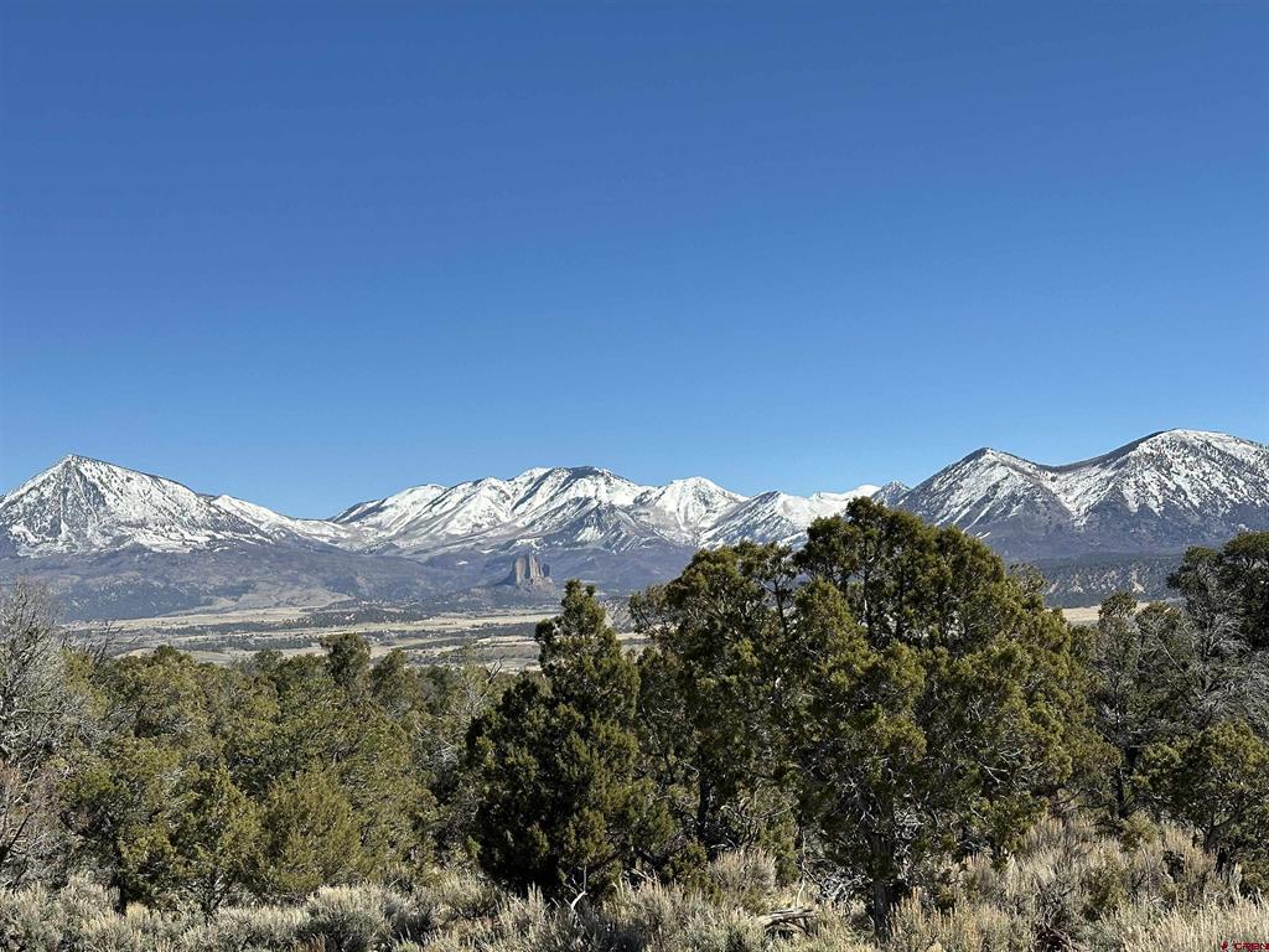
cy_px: 476
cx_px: 634
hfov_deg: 39.7
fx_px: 1760
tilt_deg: +3.7
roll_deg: +0.8
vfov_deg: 30.3
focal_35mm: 48
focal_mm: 6.86
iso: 64
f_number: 1.78
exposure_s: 1/5556
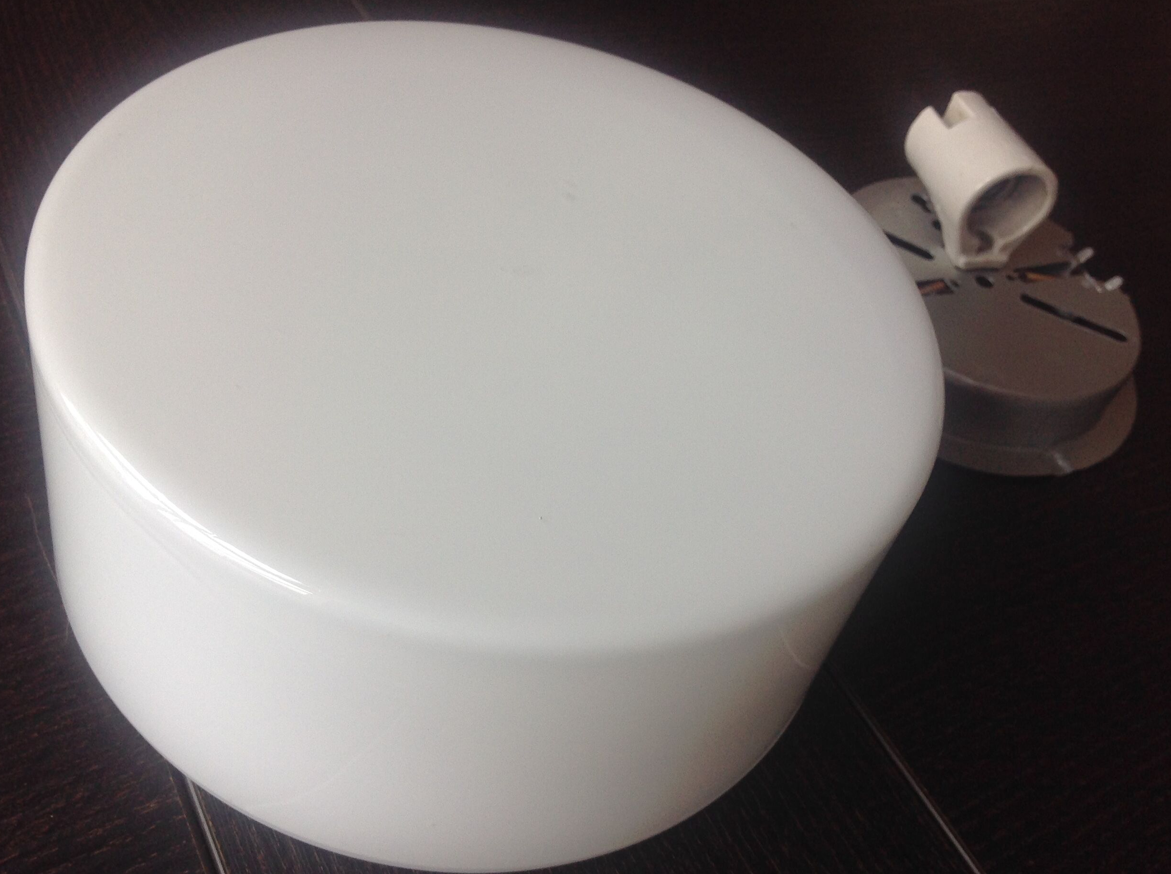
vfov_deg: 38.6
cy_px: 435
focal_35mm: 37
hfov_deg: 50.2
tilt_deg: -46.6
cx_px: 585
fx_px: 1250
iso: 64
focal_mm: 4.28
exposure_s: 1/60
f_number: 2.4
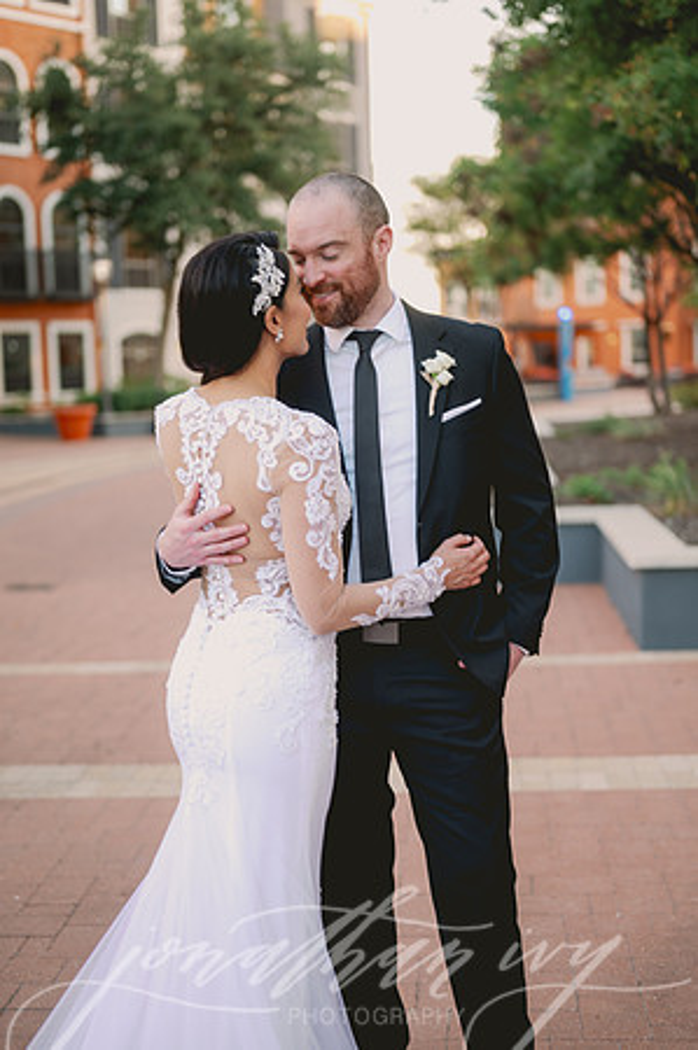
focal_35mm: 50
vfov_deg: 39.6
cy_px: 525
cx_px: 349
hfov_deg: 26.9
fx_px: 1457
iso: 50
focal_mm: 50
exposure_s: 1/125
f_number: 2
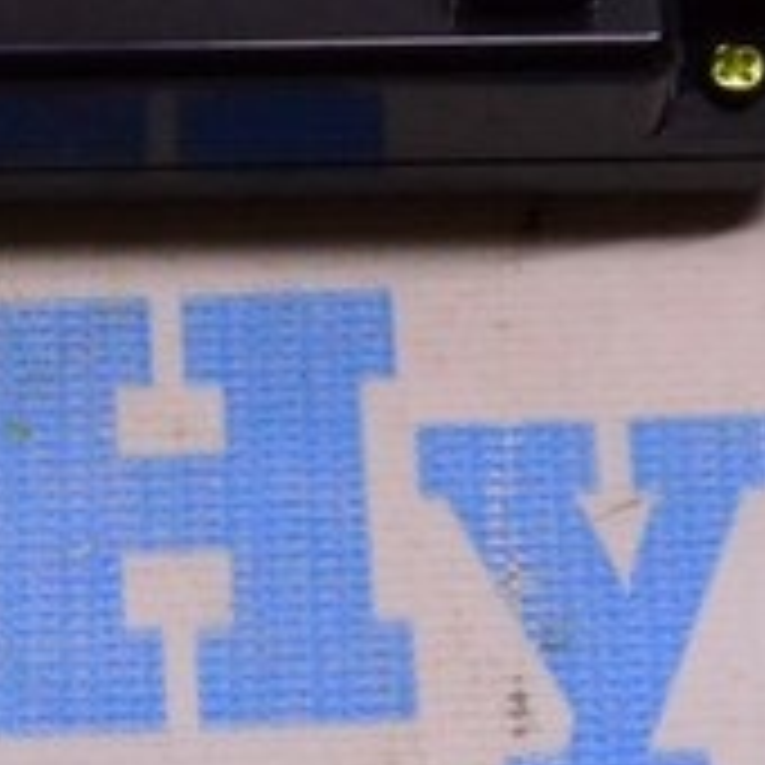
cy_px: -97
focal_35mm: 223
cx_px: 18
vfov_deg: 7.8
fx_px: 5565
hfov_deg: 7.8
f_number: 8
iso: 1600
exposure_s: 1/160
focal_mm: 29
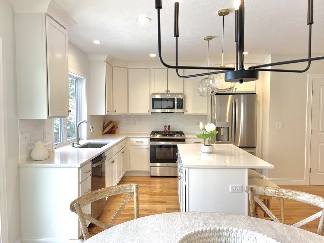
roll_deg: -0.8
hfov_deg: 67.3
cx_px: 162
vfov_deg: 53.1
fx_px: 243
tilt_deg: -2.9
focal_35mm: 26
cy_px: 122
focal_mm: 4.25
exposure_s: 1/120
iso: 50
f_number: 1.8
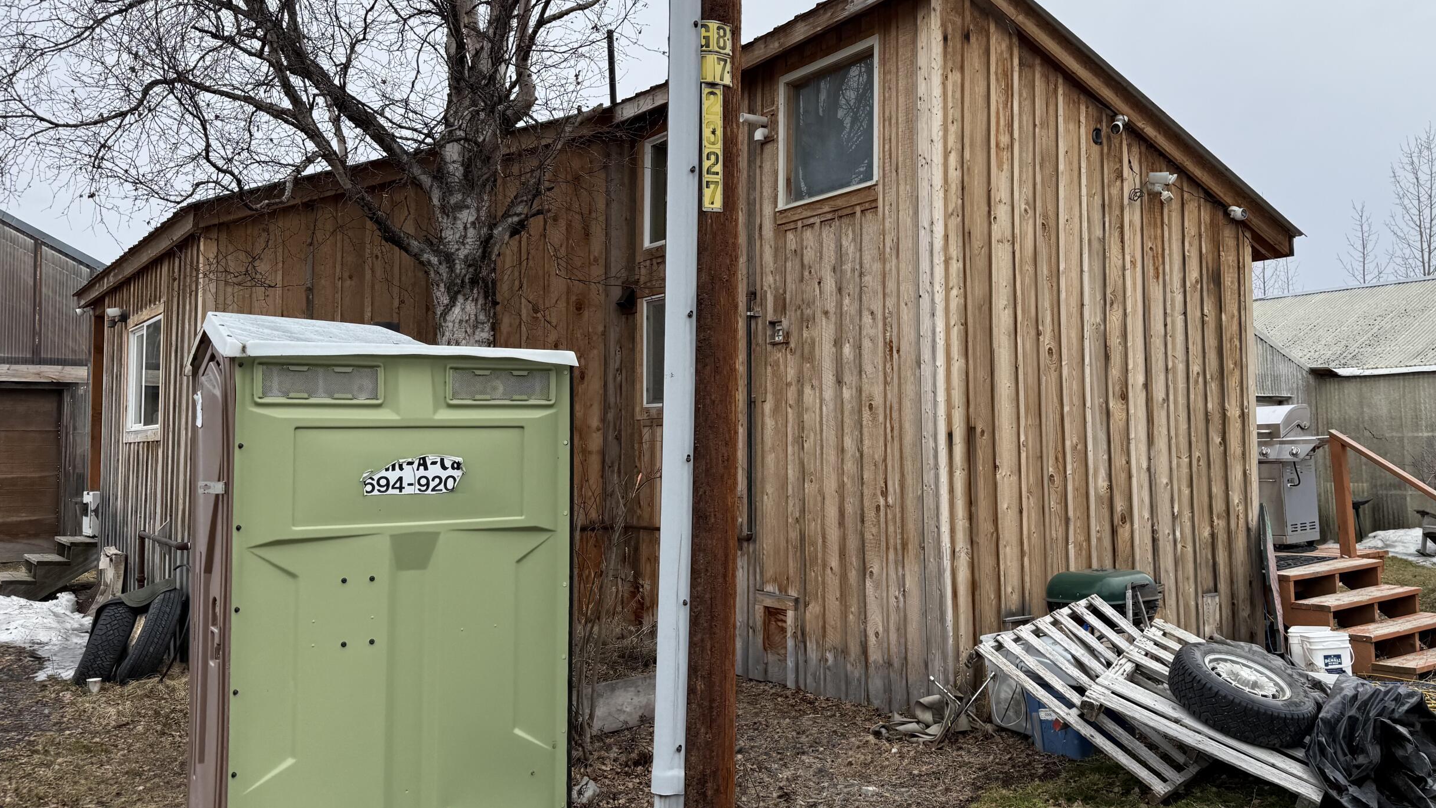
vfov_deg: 36.6
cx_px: 754
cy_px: 359
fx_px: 1219
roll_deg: -1.6
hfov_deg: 61.0
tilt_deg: +4.0
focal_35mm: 32
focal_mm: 6.76
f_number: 1.78
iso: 80
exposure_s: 1/2525
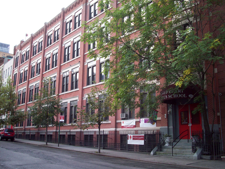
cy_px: 84
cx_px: 112
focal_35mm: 37
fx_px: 240
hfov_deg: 50.1
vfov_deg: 38.7
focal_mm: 6.2
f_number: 2.8
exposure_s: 1/72.7
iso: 80
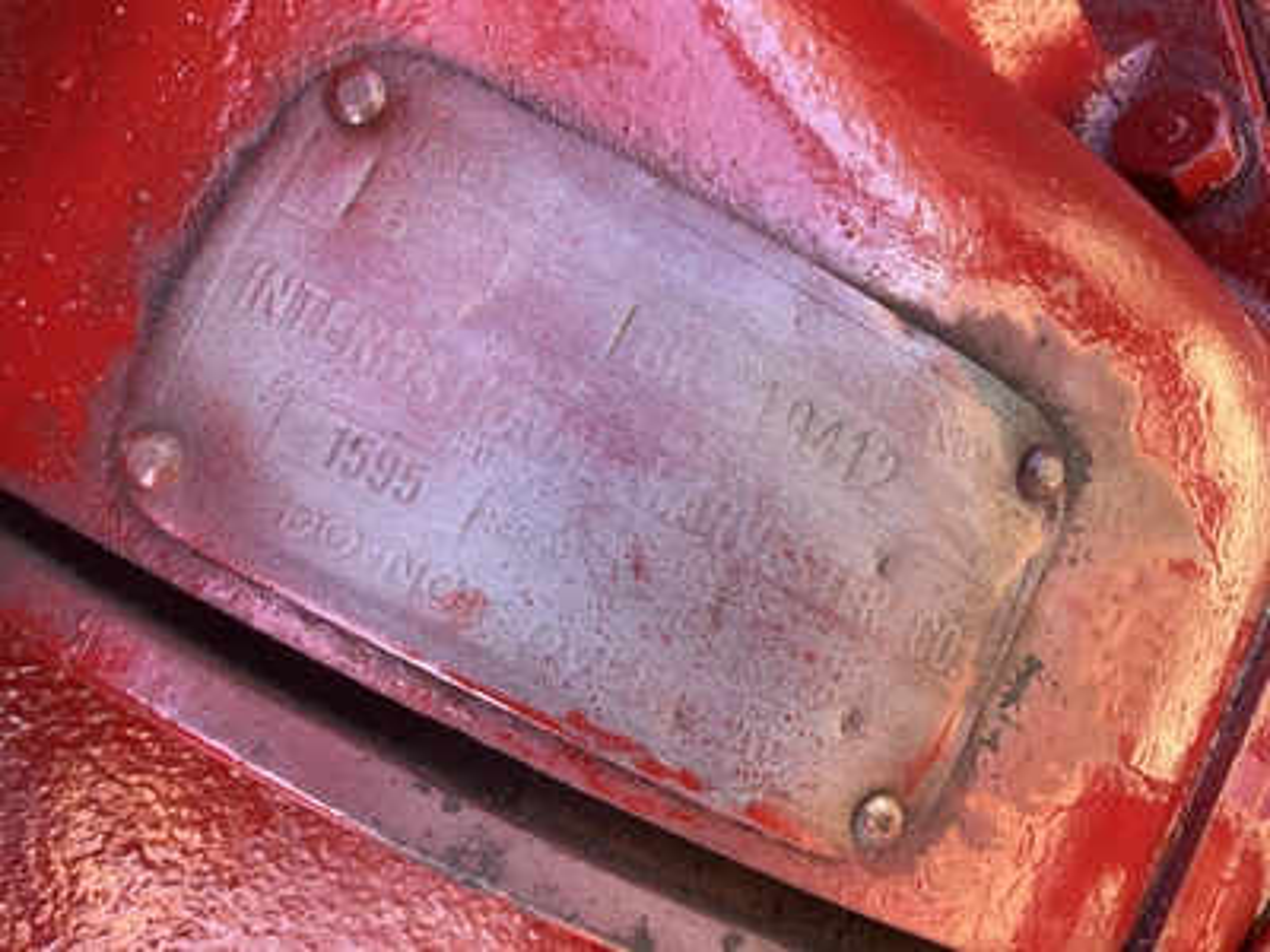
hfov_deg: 61.7
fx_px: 1064
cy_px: 476
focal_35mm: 29
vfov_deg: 48.2
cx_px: 635
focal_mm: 3
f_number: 1.8
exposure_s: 1/122
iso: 50
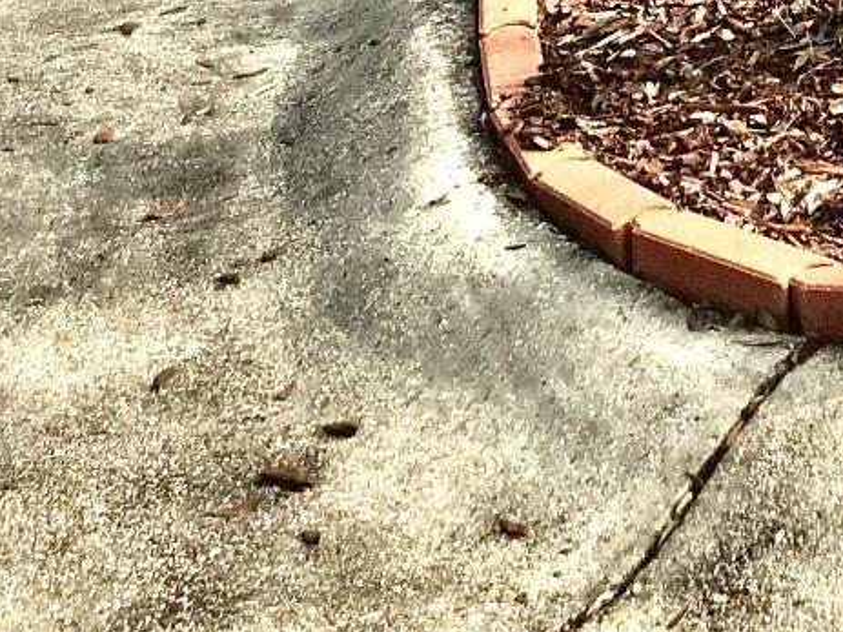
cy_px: -1009
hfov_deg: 15.8
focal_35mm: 121
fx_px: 2946
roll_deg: +0.9
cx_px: 972
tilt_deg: +4.0
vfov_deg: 10.2
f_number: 1.8
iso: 20
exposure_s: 1/1880
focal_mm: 3.99
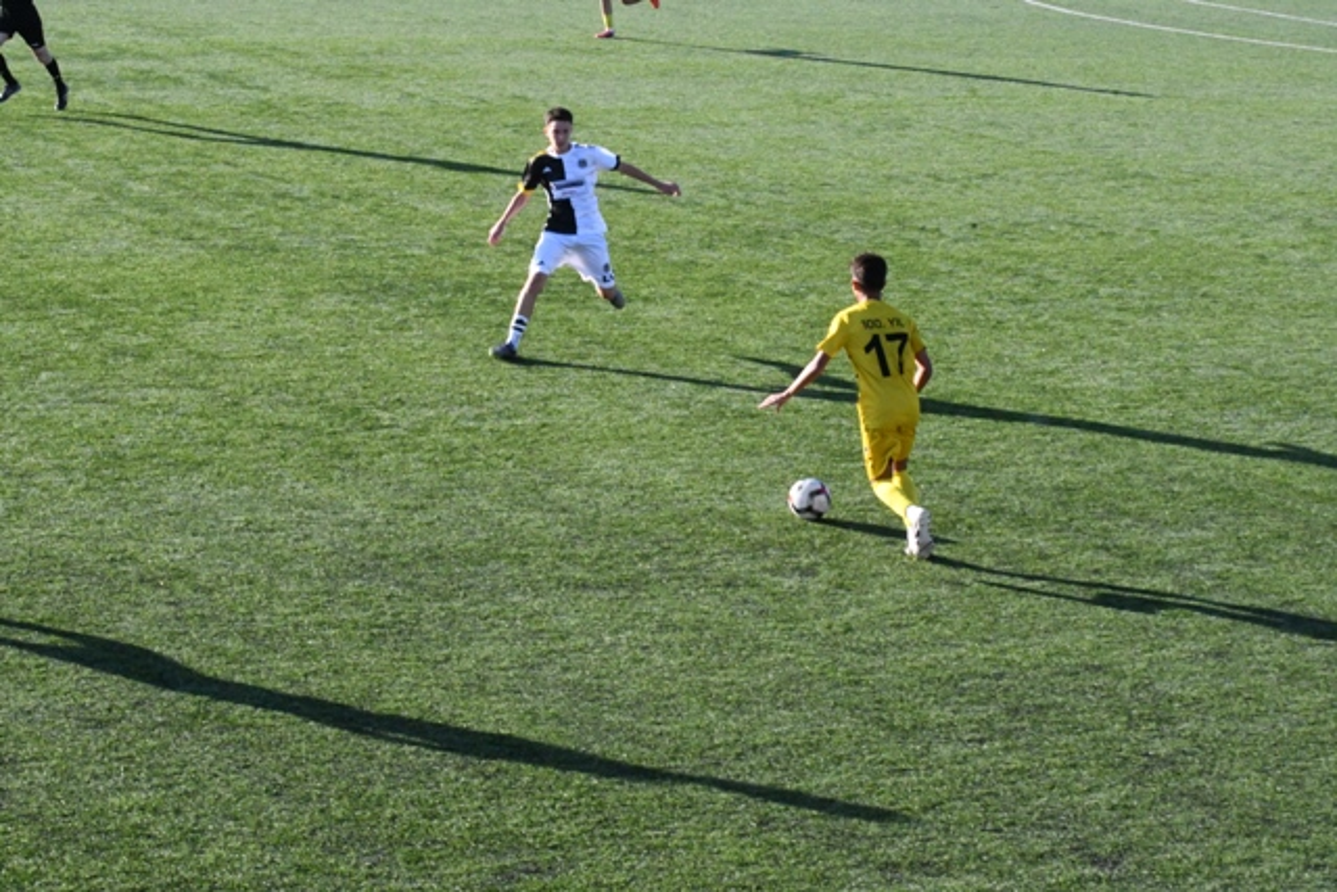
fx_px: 3900
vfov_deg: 13.0
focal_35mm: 105
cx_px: 668
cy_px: 446
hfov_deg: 19.5
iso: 6400
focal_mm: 70
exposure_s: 1/320
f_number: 32
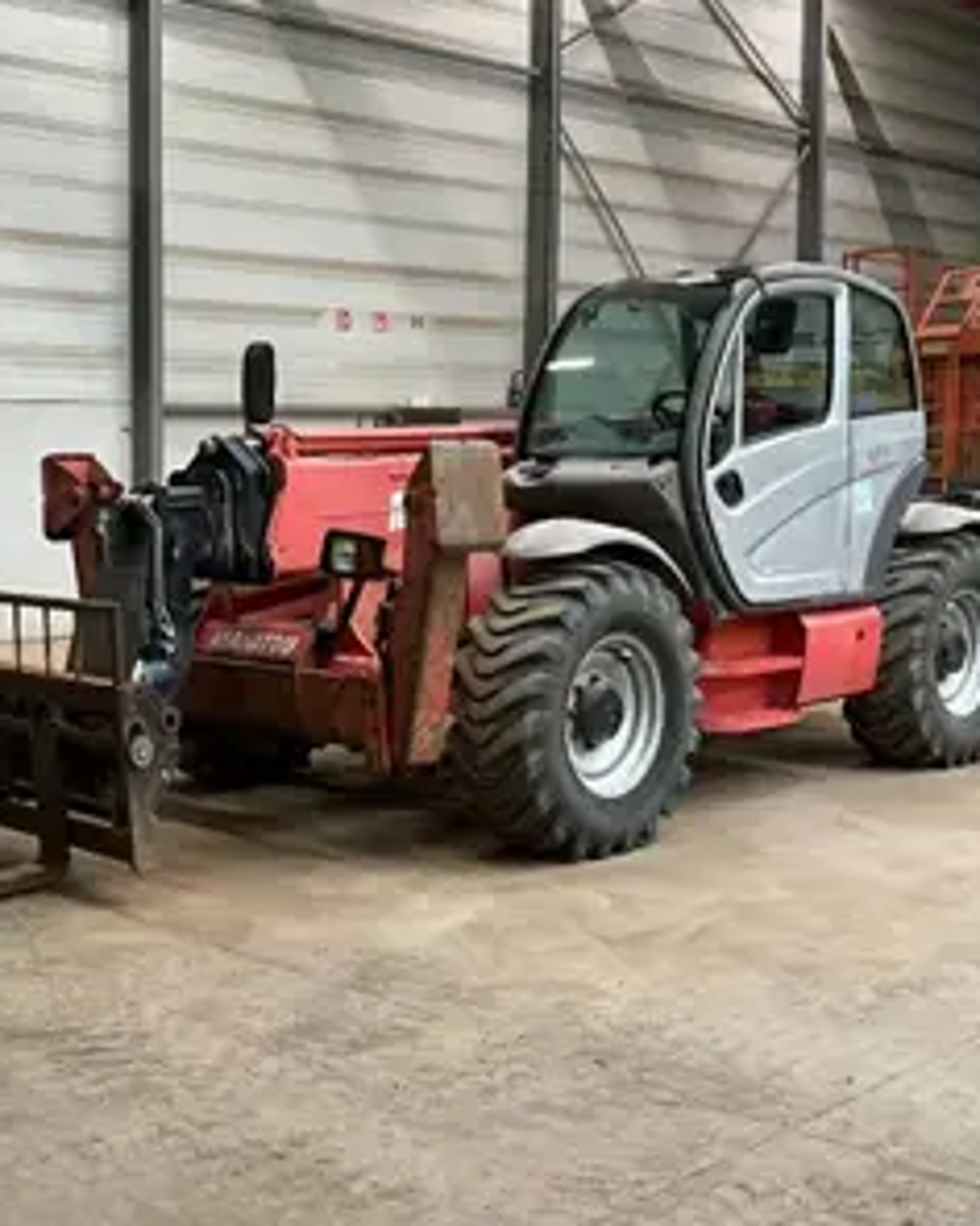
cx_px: 62
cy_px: 611
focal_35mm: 46
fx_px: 1668
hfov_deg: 31.0
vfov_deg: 40.3
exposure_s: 1/60
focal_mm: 3
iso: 160
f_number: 1.8
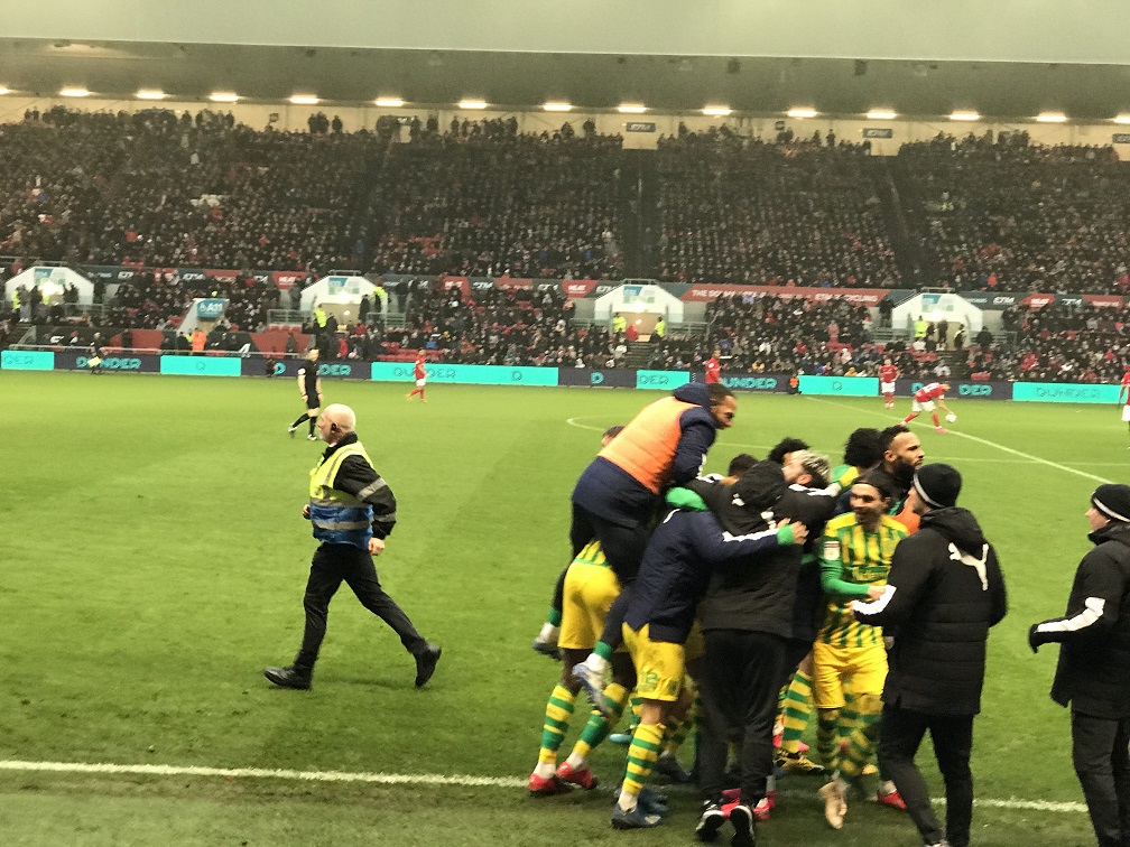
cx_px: 565
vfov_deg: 25.7
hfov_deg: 33.8
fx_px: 1861
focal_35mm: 57
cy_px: 424
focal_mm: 6.6
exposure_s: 1/50
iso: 160
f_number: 2.8
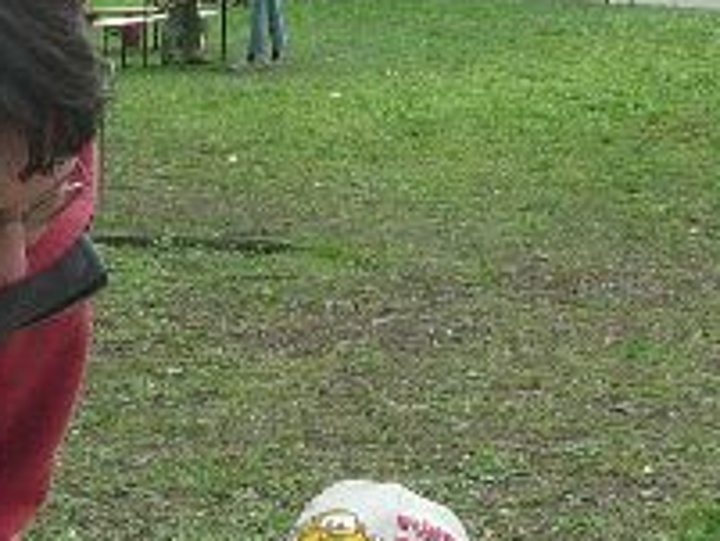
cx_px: 201
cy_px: 754
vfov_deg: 11.1
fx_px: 2685
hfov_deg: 15.2
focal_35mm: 129
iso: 100
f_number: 4
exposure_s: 1/100
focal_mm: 4.5
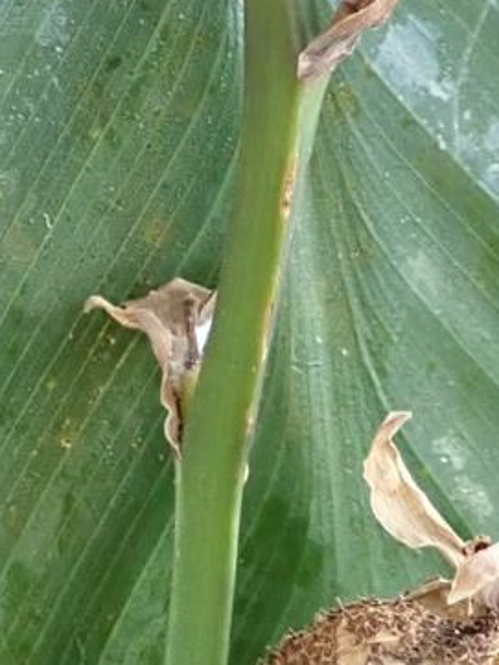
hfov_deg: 8.9
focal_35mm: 166
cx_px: 83
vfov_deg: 11.9
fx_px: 3189
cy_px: 138
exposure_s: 1/125
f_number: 2.3
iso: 400
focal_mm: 5.5
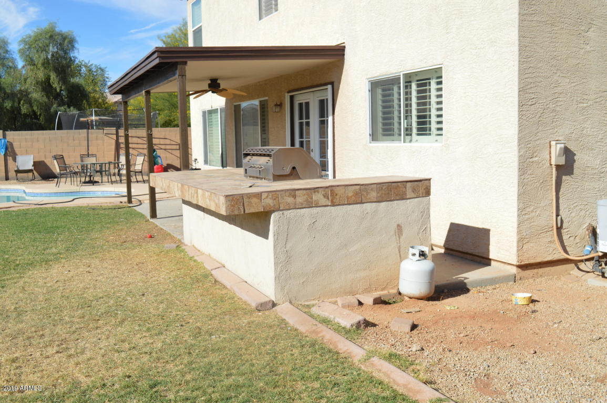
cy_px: 202
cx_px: 304
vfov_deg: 34.1
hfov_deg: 49.6
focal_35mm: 39
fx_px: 657
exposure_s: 1/320
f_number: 9
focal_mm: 26
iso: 100
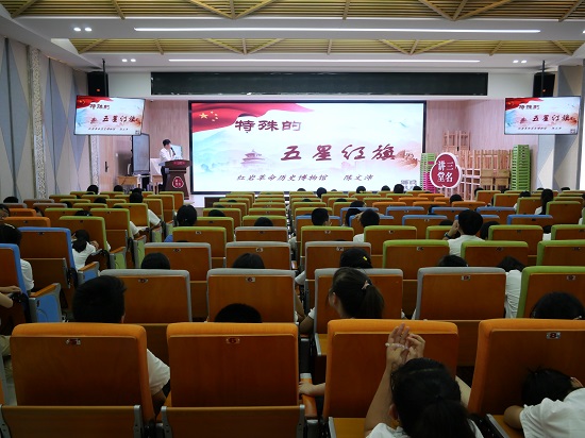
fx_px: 507
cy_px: 219
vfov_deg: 46.8
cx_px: 292
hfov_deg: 60.0
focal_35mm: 30
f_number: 6.3
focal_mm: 15
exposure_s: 1/60
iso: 1250
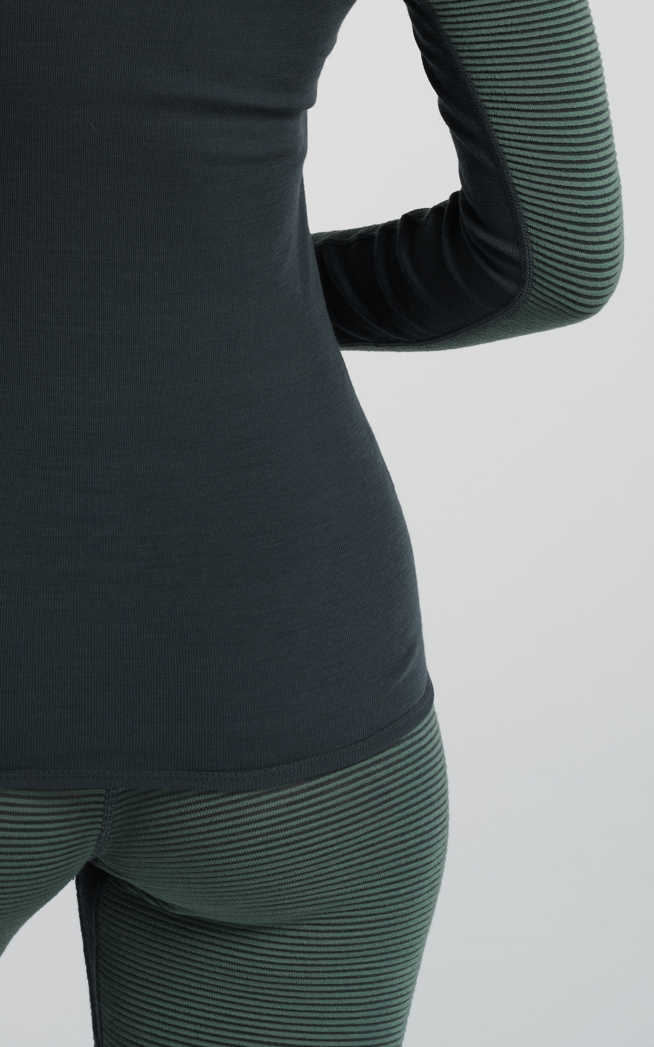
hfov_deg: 6.8
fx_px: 5475
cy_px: -69
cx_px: 94
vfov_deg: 10.8
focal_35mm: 192
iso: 100
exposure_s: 1/125
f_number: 9
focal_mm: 85
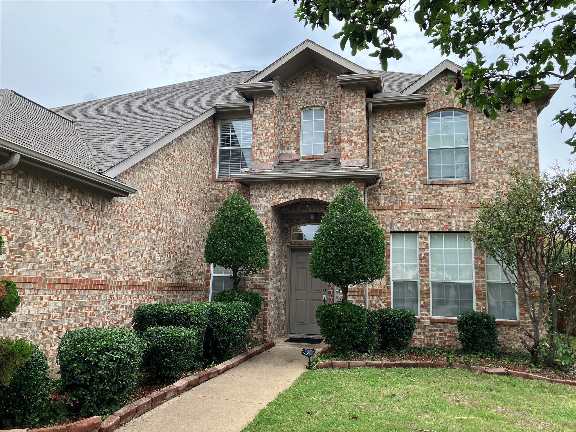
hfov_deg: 63.4
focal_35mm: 28
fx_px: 466
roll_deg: -2.8
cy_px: 216
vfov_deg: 49.7
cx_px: 288
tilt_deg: +10.0
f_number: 1.8
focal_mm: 3.99
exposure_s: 1/201
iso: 32
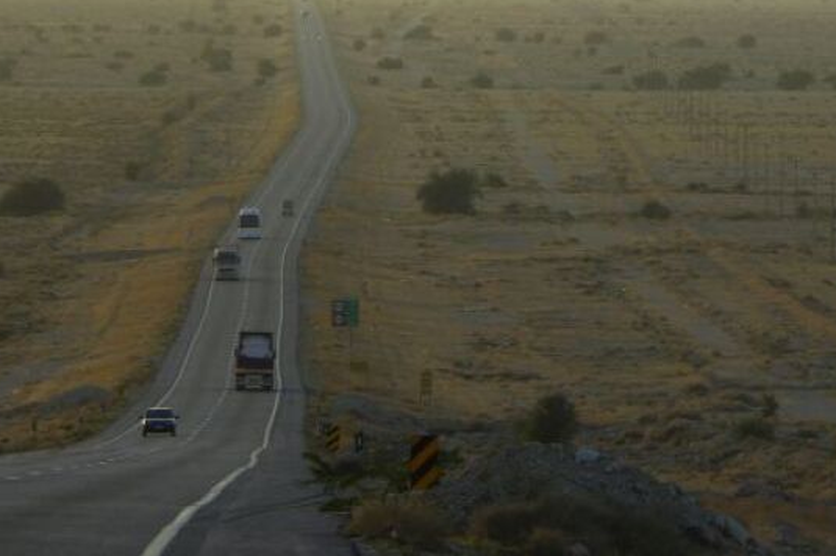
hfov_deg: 4.6
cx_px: 488
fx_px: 10513
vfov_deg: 3.0
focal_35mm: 453
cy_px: 180
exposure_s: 1/200
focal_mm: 135
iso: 200
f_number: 11
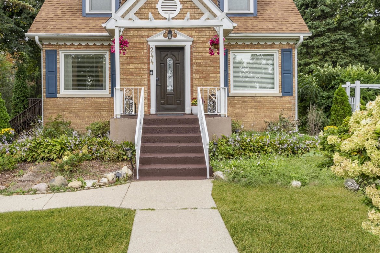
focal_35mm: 29
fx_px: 306
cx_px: 175
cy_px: 113
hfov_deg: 63.6
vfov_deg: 44.9
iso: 100
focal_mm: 21
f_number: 10
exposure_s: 1/25
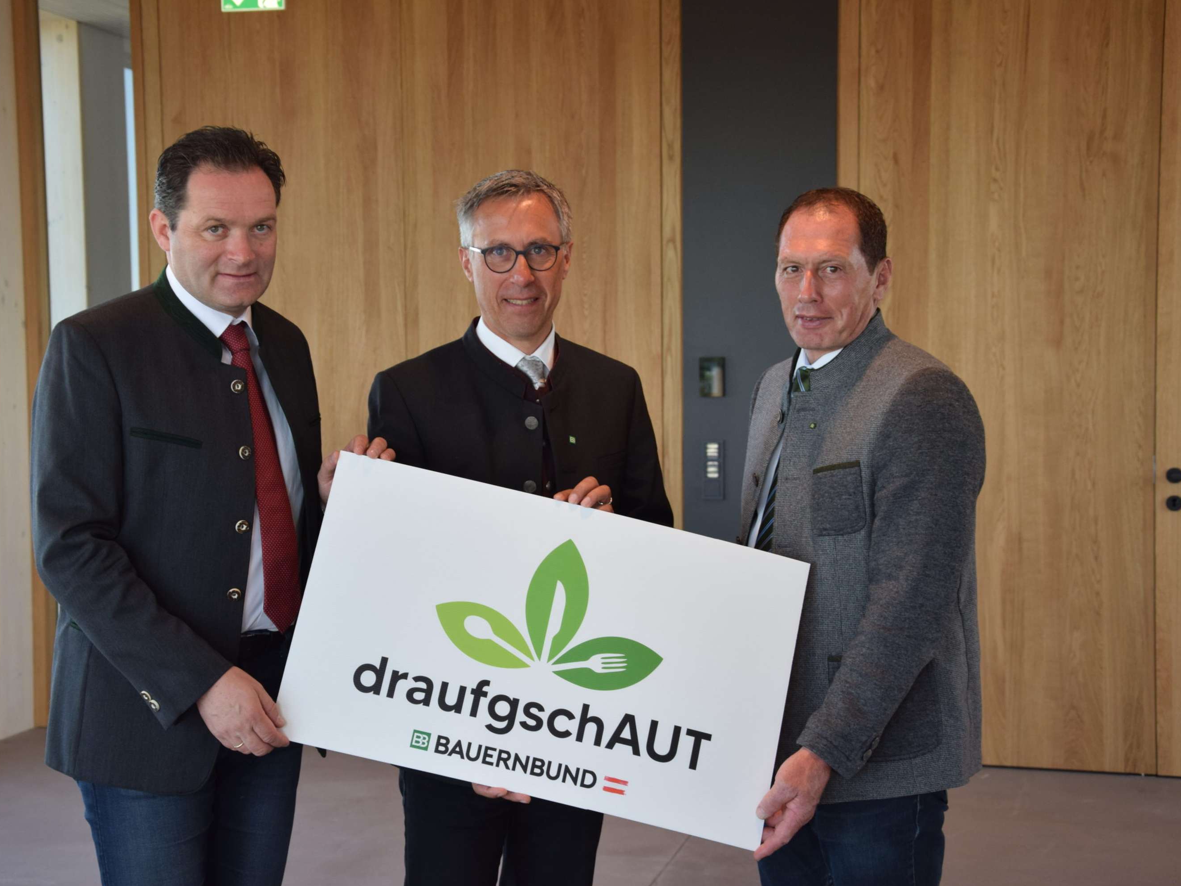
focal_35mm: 62
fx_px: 2115
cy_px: 445
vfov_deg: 23.7
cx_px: 519
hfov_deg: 31.2
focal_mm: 38
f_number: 5.6
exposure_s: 1/125
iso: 400
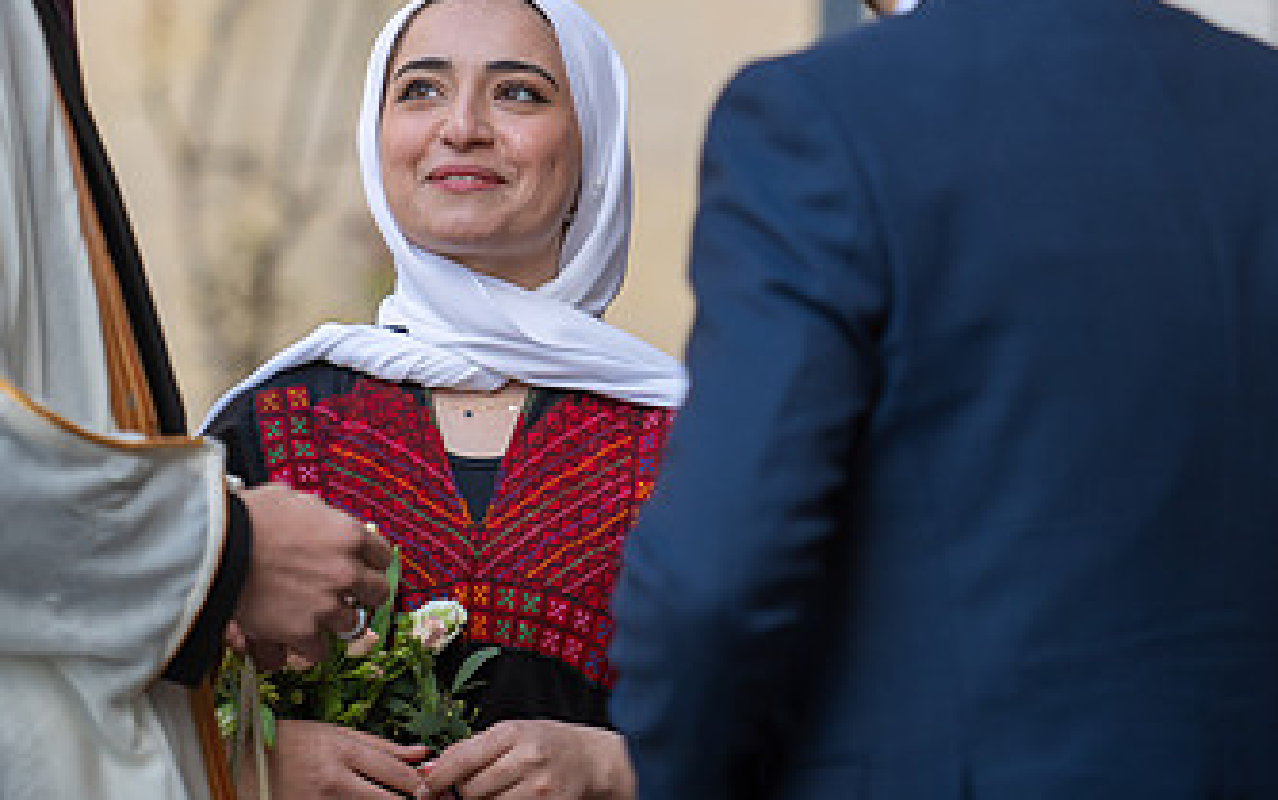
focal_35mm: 248
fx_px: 8641
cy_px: 178
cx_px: 712
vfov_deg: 5.3
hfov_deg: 8.5
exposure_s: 1/400
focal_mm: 140
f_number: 2.8
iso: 100
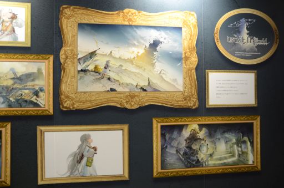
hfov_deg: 62.0
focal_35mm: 30
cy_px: 94
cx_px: 142
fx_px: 236
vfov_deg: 43.4
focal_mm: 20
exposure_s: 1/30
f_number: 2.8
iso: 110
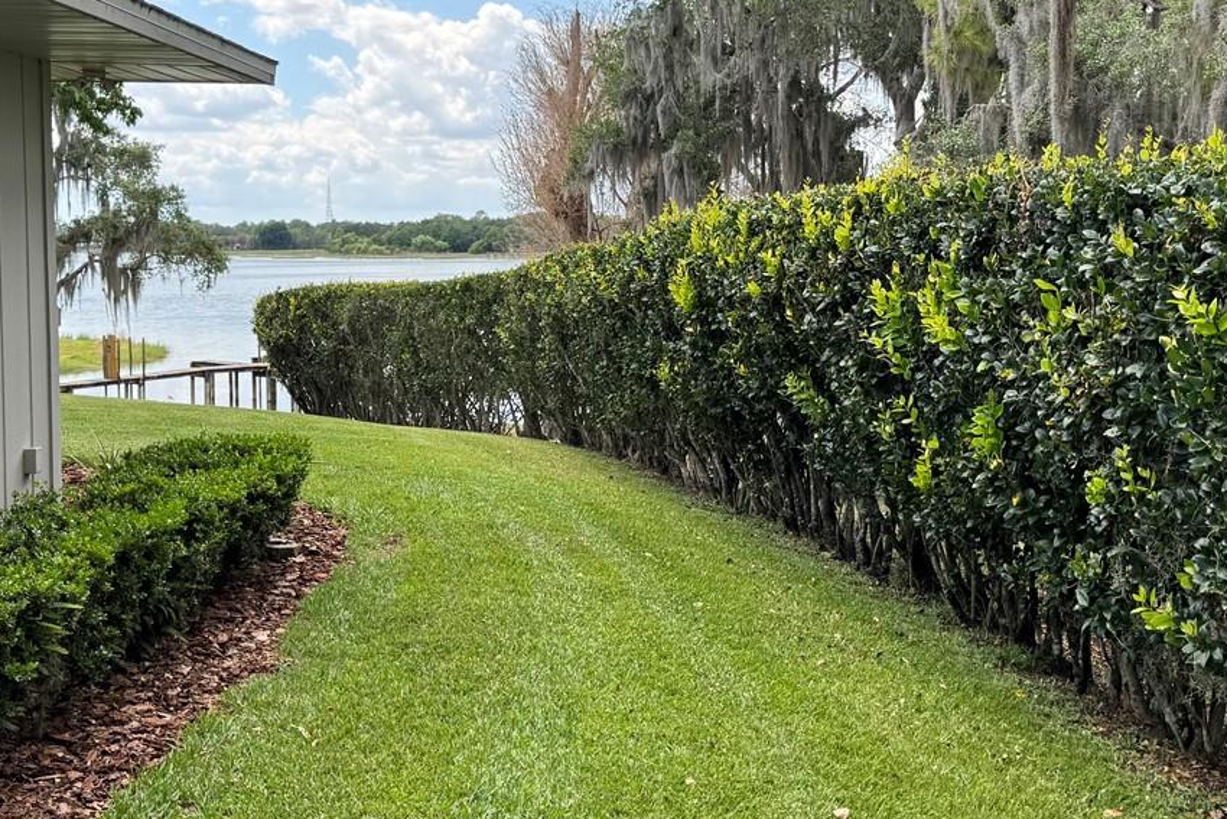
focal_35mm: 47
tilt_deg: -3.8
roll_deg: +0.7
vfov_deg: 28.5
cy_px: 300
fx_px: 1602
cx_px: 648
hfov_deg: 41.9
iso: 80
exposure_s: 1/1151
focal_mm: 6.76
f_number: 1.78
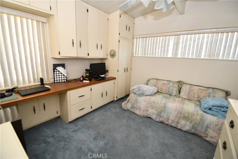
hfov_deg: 100.4
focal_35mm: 15
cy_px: 80
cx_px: 119
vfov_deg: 77.3
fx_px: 99
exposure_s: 1/60
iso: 1250
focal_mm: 10
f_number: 4
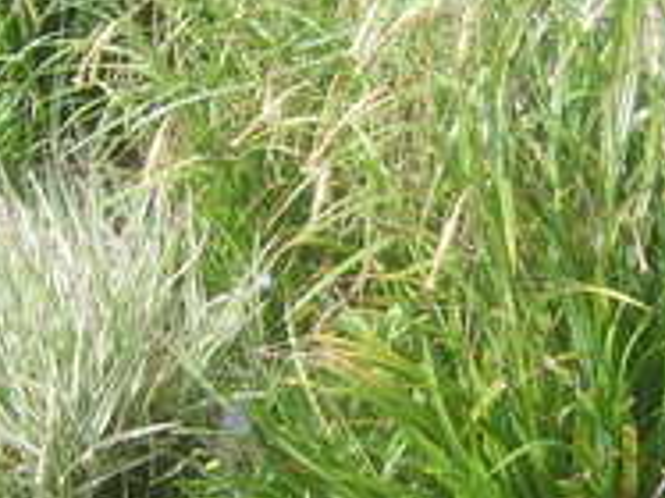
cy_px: 235
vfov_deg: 20.1
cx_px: 249
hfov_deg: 26.6
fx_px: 1401
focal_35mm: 73
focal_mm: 8.13
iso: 50
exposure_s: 1/176
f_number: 4
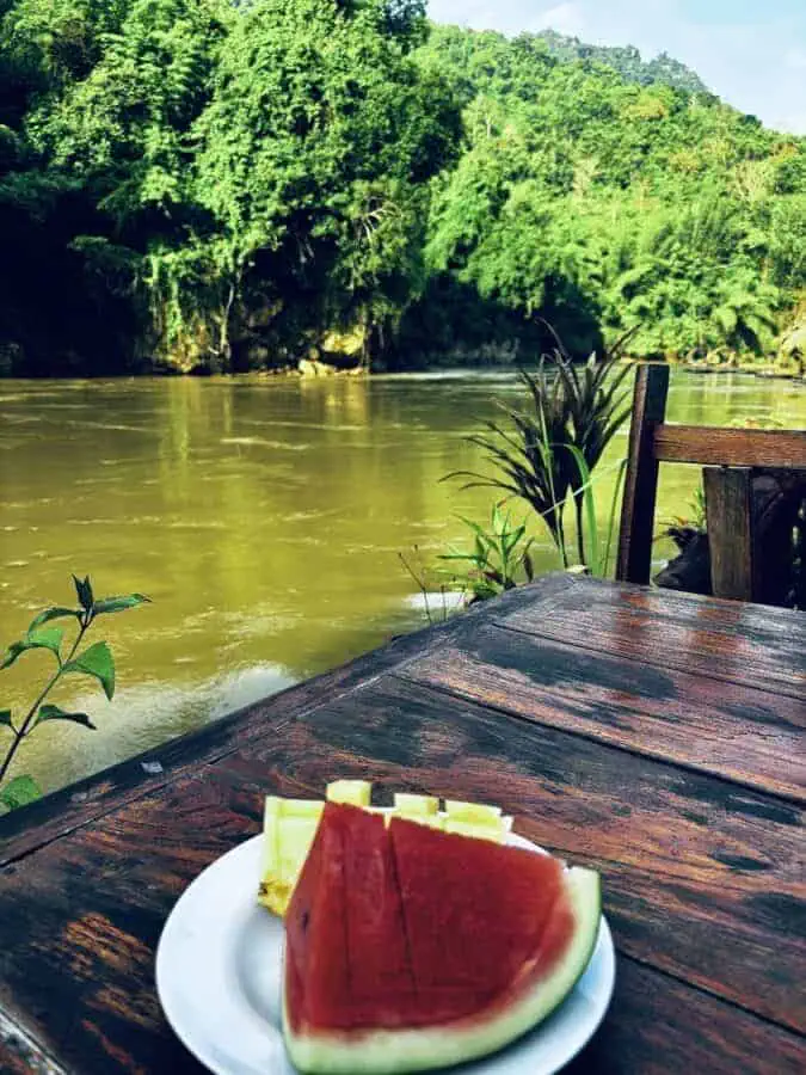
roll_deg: -1.2
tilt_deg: -12.5
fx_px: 807
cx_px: 403
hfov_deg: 53.1
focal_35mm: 26
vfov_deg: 67.3
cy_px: 538
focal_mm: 5.96
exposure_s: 1/495
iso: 50
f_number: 1.6
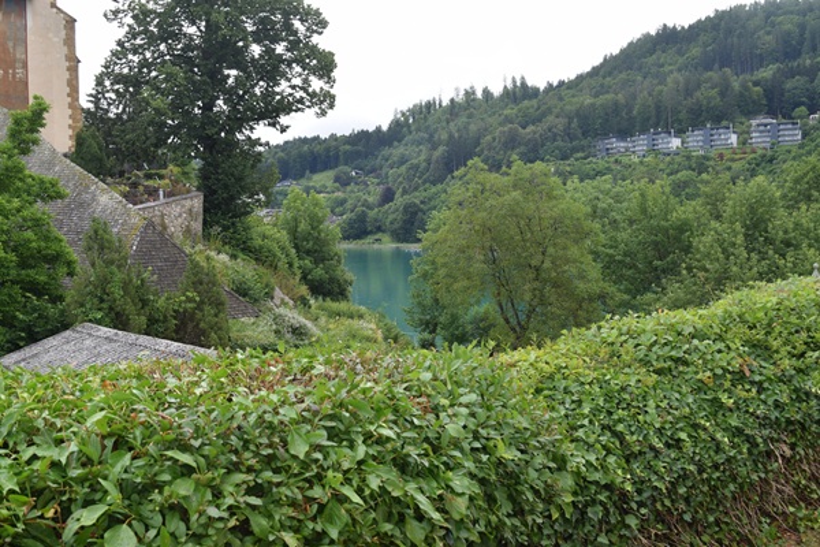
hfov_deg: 46.4
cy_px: 274
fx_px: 957
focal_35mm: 42
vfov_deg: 31.9
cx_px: 410
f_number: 8
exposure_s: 1/250
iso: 220
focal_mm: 28
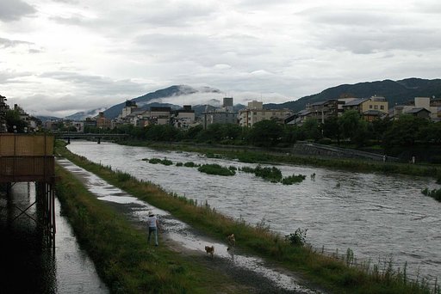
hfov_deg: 46.4
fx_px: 515
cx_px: 220
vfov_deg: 31.9
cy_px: 147
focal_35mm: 42
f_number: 6.7
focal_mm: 28
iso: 800
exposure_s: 1/250
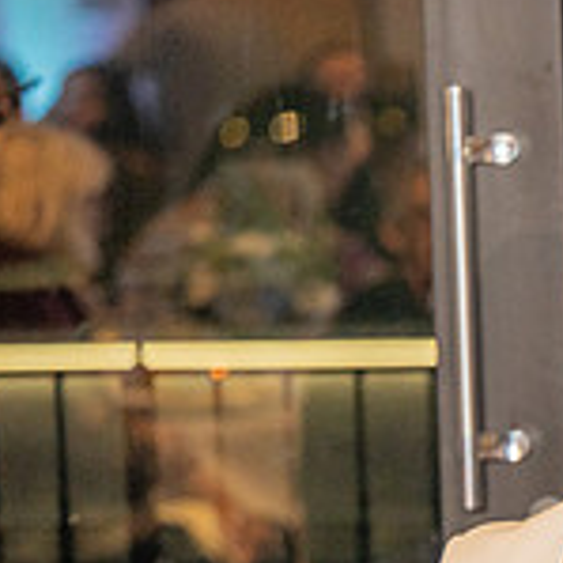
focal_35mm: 282
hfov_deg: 6.1
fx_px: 5189
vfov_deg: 6.2
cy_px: 701
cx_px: 922
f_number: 2.8
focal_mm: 85
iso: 1000
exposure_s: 1/125
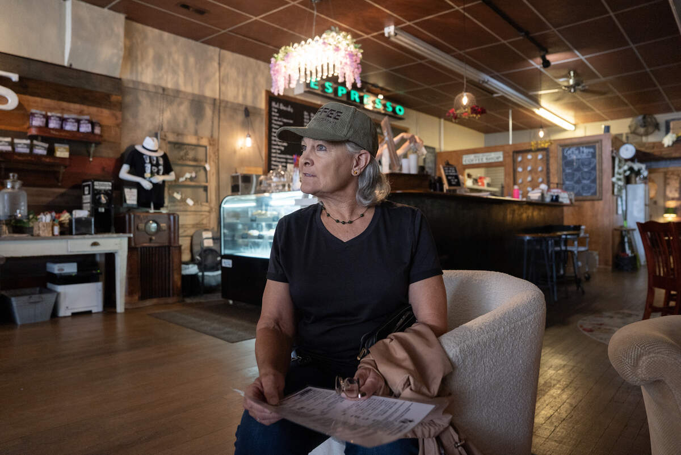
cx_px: 340
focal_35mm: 24
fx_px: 454
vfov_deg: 53.2
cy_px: 228
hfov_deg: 73.7
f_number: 3.2
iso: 1000
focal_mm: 24
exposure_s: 1/80
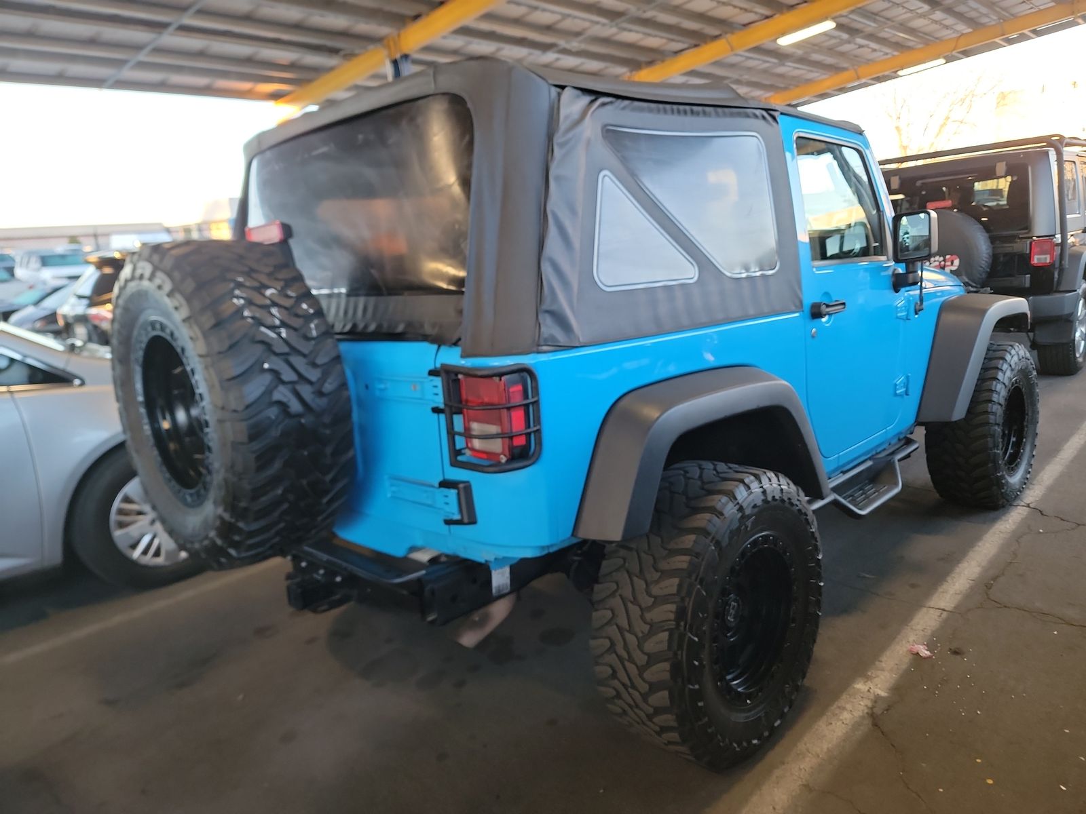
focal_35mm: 24
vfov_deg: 56.8
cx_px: 543
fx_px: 753
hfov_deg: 71.6
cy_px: 407
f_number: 1.8
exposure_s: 1/59
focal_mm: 6.7
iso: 371
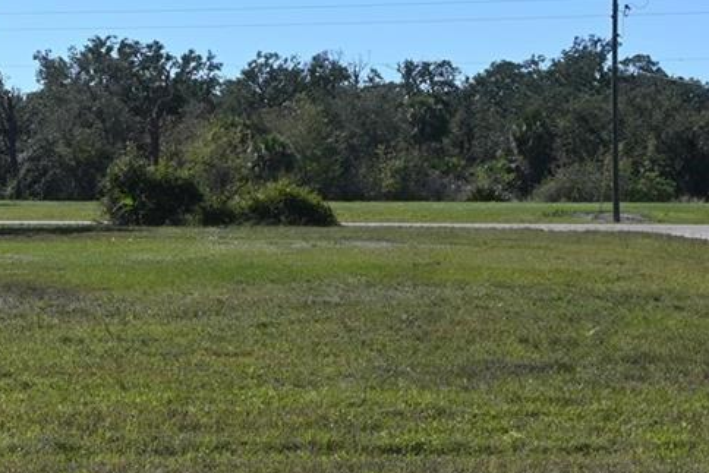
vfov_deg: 12.6
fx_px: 2147
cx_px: -38
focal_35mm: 109
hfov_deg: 18.2
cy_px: 186
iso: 100
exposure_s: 1/400
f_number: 7.1
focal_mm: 22
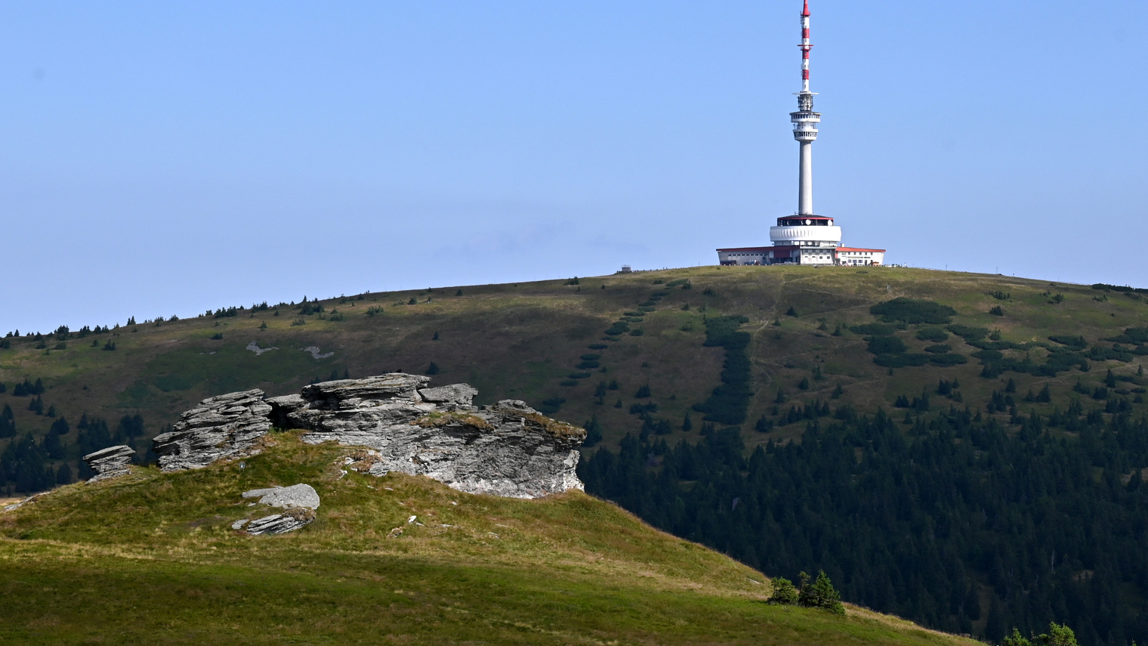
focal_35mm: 129
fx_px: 3927
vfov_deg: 9.4
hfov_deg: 16.6
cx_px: 558
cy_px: 298
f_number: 10
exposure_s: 1/320
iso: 100
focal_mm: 78
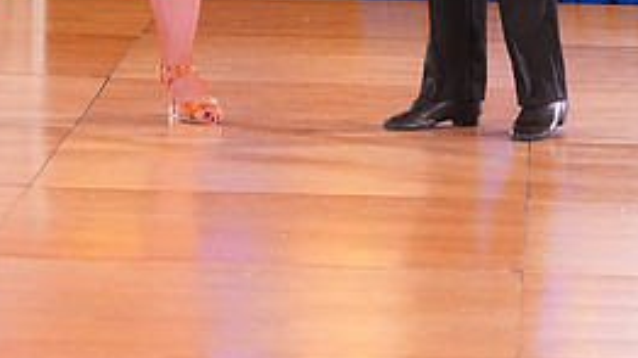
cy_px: -93
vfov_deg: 3.8
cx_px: 216
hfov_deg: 6.7
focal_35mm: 320
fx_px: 5410
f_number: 4.5
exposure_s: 1/250
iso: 3200
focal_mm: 138
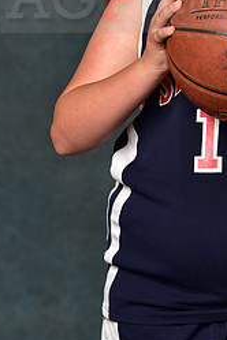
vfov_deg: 6.5
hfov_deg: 4.4
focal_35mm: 315
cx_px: 244
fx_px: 2979
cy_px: -11
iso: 200
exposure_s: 1/200
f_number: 4.5
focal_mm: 135
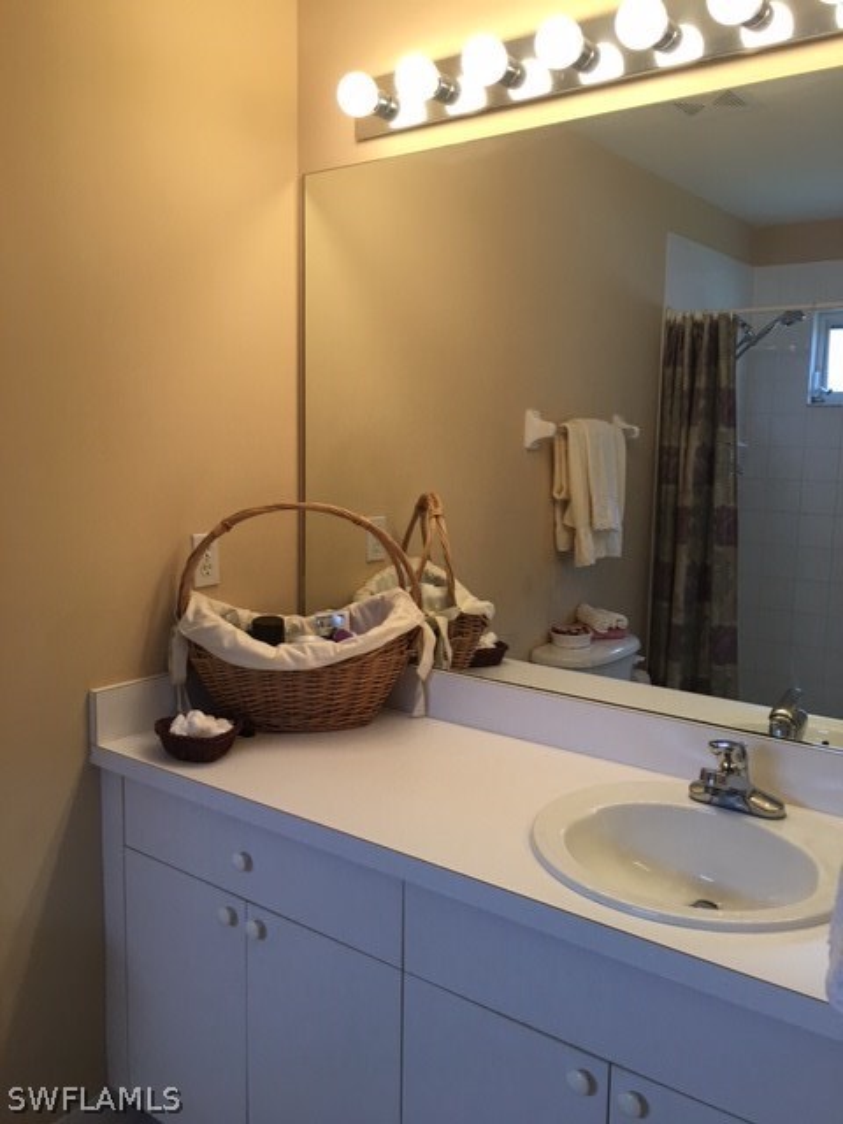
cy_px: 562
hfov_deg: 48.2
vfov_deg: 61.7
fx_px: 942
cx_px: 422
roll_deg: -0.8
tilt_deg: -5.5
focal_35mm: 29
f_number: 2.2
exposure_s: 1/30
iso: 25
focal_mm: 4.15
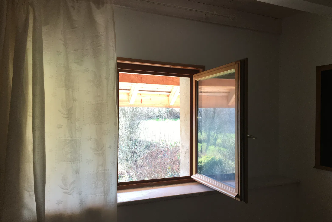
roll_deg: -1.5
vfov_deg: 42.3
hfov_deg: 60.3
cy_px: 115
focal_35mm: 31
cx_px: 170
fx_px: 286
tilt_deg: +0.5
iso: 50
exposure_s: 1/100
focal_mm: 4.15
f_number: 2.2
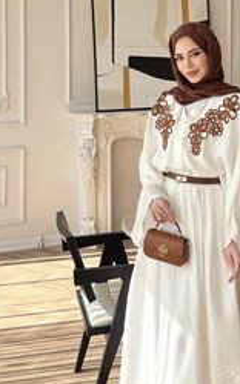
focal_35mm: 42
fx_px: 440
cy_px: 228
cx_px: 185
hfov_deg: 29.9
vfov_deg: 47.0
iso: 100
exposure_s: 1/1106
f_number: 1.78
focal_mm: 6.76
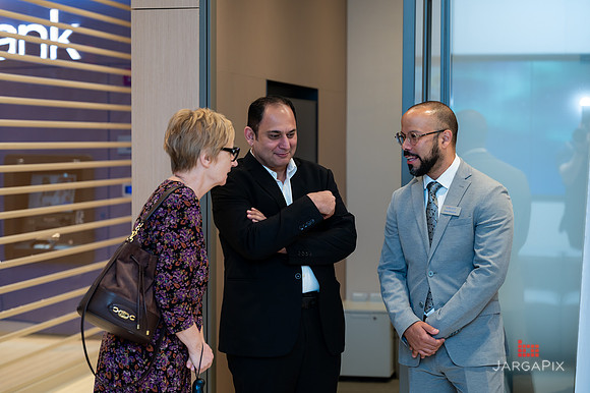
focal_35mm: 82
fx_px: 1335
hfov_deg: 24.9
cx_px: 296
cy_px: 194
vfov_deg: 16.7
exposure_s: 1/160
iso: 400
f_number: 3.2
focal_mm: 78
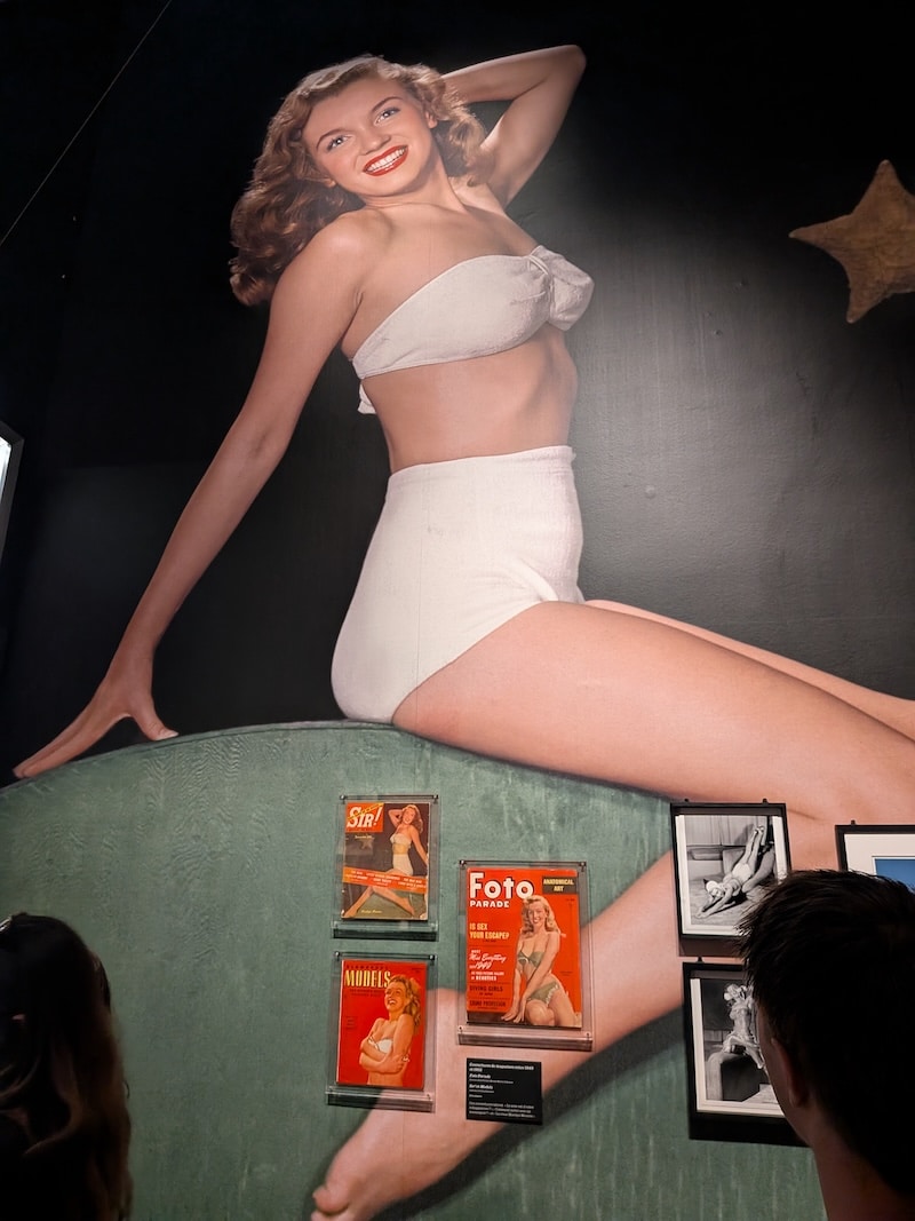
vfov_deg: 71.6
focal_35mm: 24
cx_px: 458
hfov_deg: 56.8
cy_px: 610
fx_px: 846
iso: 688
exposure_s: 1/50
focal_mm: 4.53
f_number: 1.7
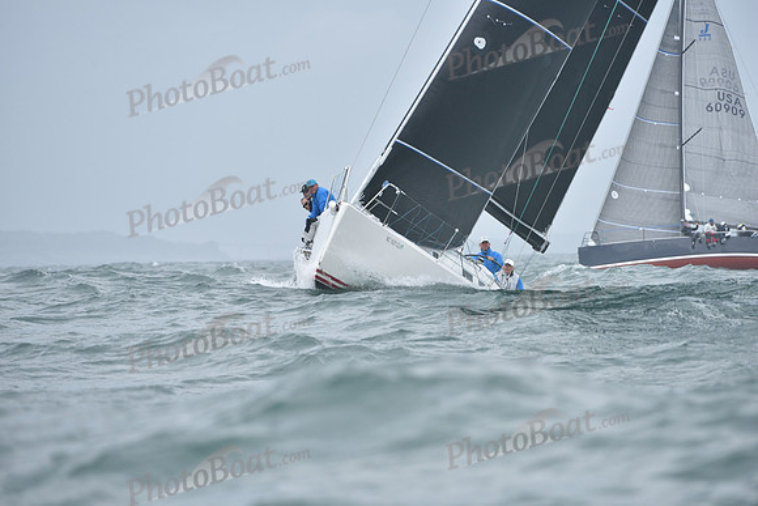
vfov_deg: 3.4
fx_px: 8424
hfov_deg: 5.2
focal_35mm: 400
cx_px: 379
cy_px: 253
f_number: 5.6
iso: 320
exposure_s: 1/1000
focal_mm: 400
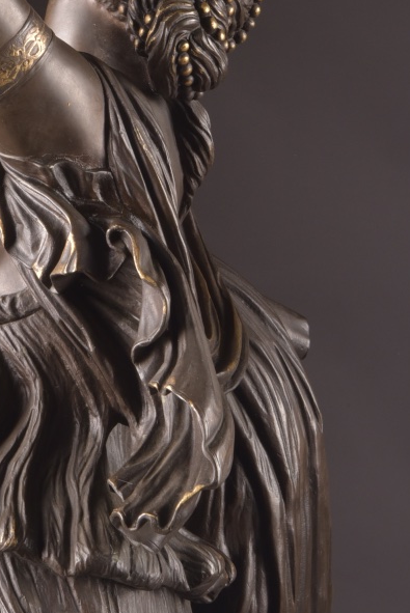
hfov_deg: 4.0
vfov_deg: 6.0
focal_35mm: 345
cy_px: 6
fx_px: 5883
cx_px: 43
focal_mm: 170
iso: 400
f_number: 20
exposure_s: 1/125
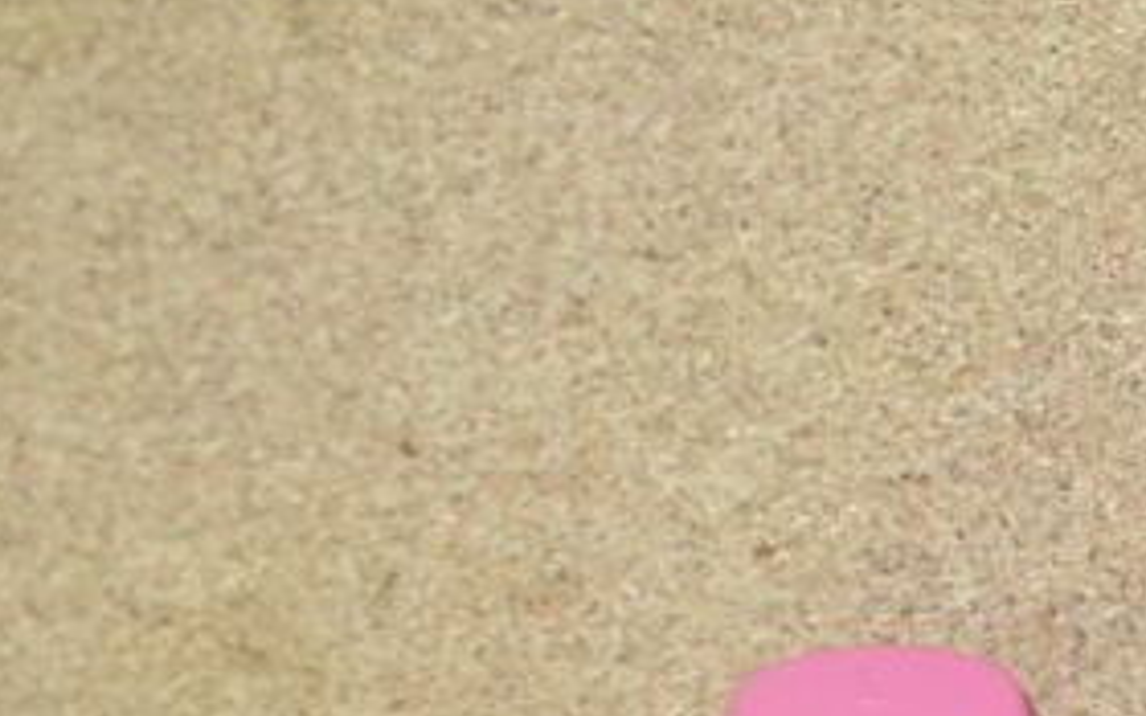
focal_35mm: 106
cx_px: 1412
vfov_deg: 11.7
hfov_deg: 18.5
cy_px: 1113
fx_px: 3311
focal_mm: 6.3
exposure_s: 1/45
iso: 100
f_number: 2.8
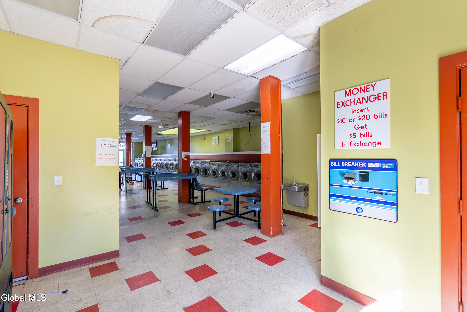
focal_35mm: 16
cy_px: 156
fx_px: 214
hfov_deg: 95.0
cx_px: 234
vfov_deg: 72.1
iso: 2000
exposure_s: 1/250
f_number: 5.6
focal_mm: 16.5
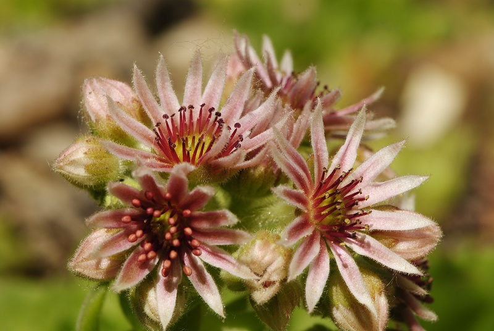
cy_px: 166
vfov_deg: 10.8
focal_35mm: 128
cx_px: 247
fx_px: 1752
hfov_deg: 16.0
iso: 100
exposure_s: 1/125
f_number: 14
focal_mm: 85
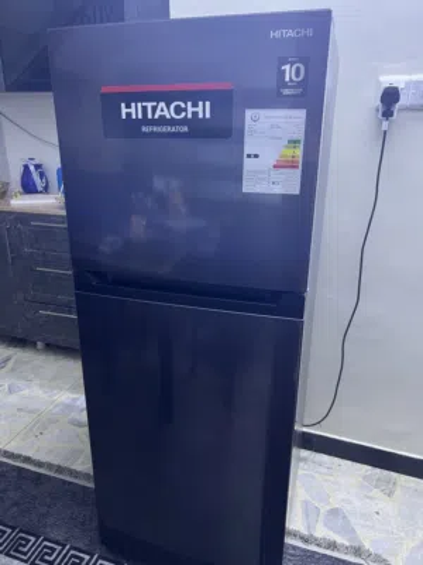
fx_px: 424
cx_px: 212
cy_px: 282
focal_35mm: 26
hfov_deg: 53.1
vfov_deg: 67.3
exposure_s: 1/50
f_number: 1.5
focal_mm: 5.7
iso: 500
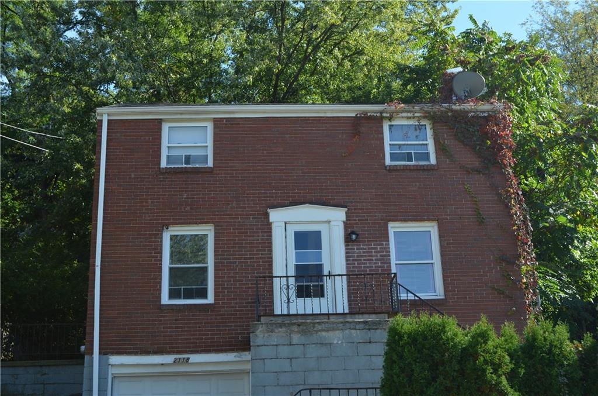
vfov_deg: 29.7
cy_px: 198
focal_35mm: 45
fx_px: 746
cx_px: 299
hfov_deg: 43.7
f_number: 7.1
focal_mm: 30
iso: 200
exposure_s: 1/200
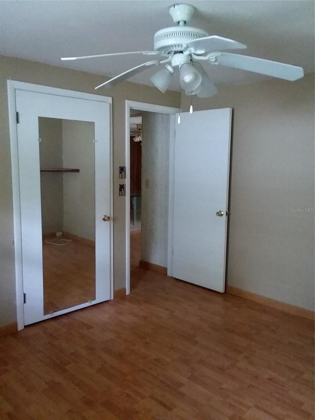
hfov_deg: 48.2
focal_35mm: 29
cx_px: 158
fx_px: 352
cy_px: 210
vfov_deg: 61.7
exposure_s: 1/17
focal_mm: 2.47
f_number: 1.9
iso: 500
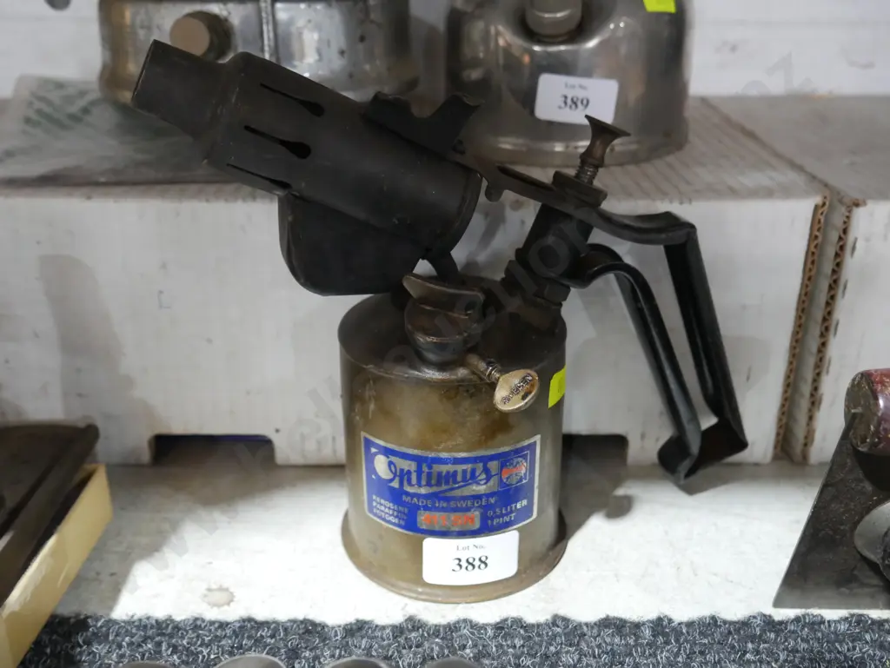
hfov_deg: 53.9
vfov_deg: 41.8
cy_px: 334
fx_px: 875
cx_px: 445
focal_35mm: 34
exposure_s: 1/60
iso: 2500
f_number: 4
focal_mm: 17
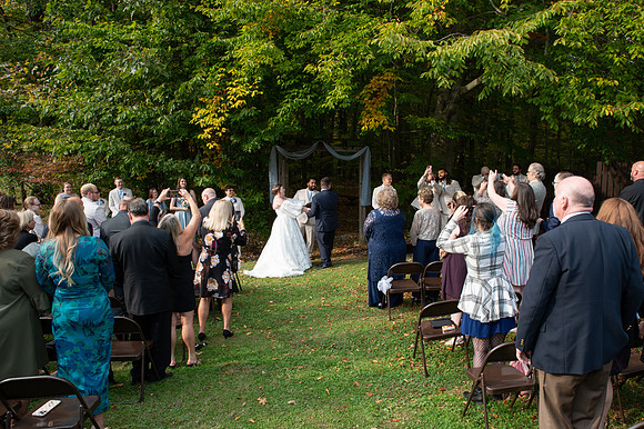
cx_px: 354
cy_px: 198
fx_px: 478
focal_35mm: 27
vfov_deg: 48.2
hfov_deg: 67.8
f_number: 8
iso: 400
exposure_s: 1/200
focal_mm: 24
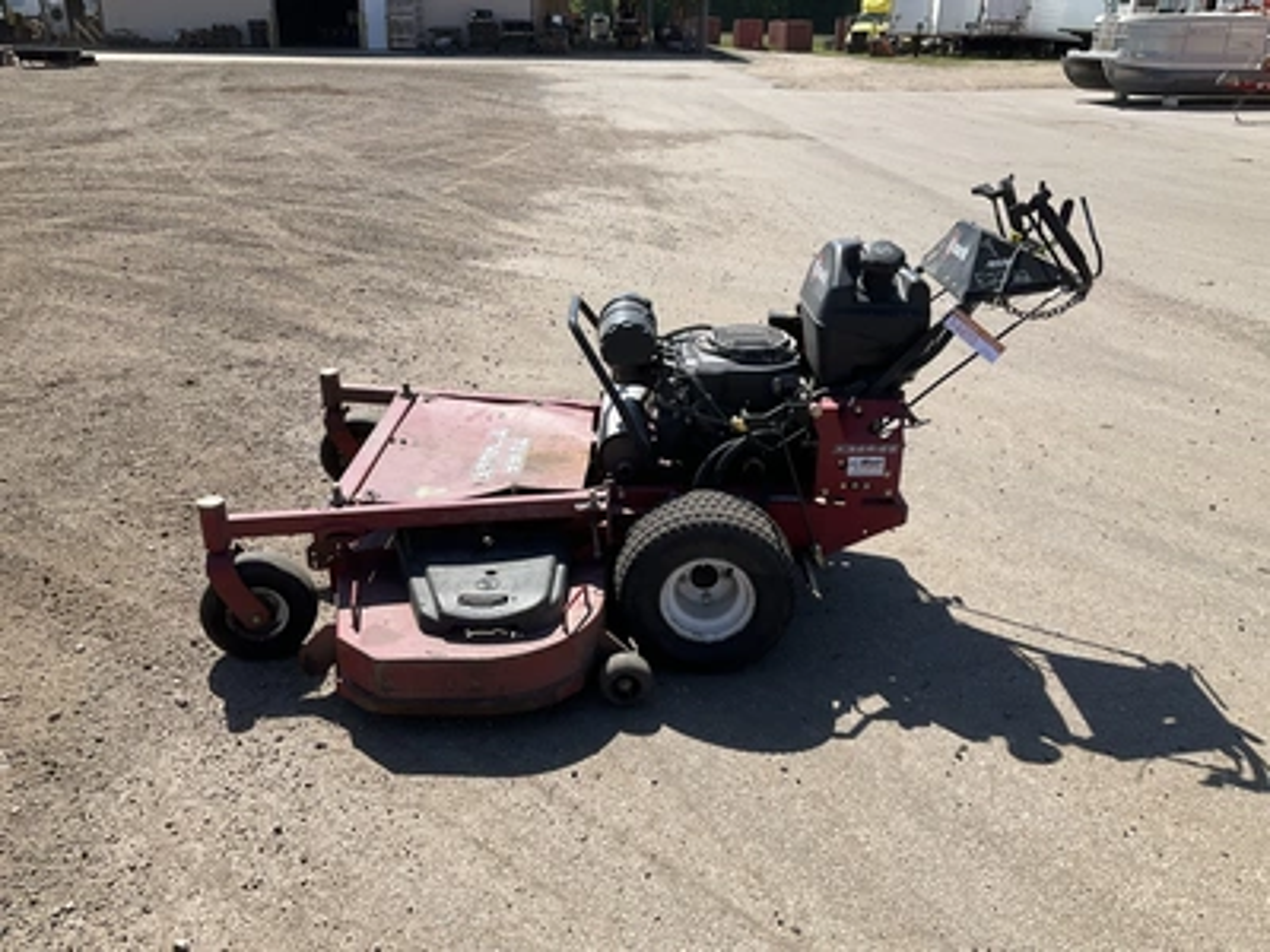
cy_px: 476
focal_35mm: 29
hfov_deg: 61.7
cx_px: 635
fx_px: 1064
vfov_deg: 48.2
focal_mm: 3
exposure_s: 1/1626
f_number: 1.8
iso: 25
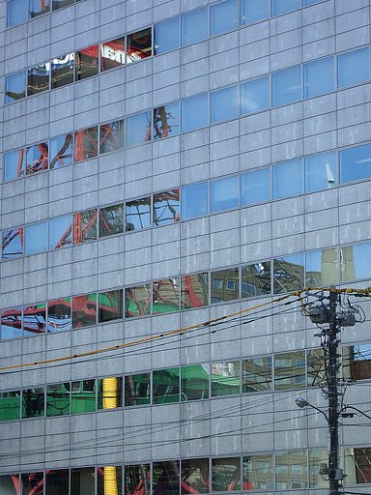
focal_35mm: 107
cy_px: 248
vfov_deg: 18.4
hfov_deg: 13.8
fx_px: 1529
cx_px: 186
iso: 80
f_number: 4.8
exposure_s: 1/125
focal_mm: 17.4
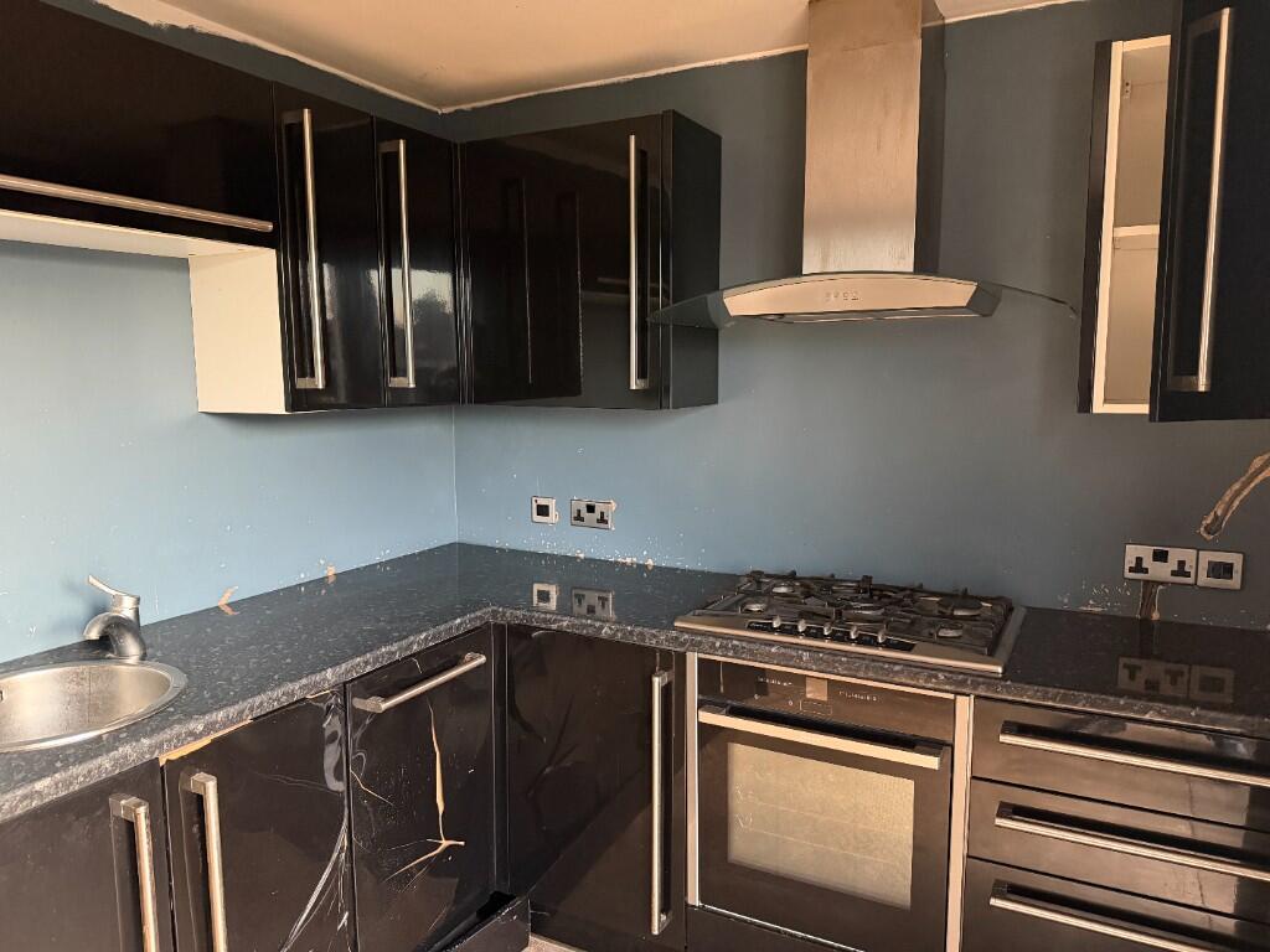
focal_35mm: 24
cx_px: 635
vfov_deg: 56.8
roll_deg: +0.7
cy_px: 476
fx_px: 881
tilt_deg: -7.9
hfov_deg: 71.6
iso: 1000
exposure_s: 1/40
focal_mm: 6.76
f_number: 1.78
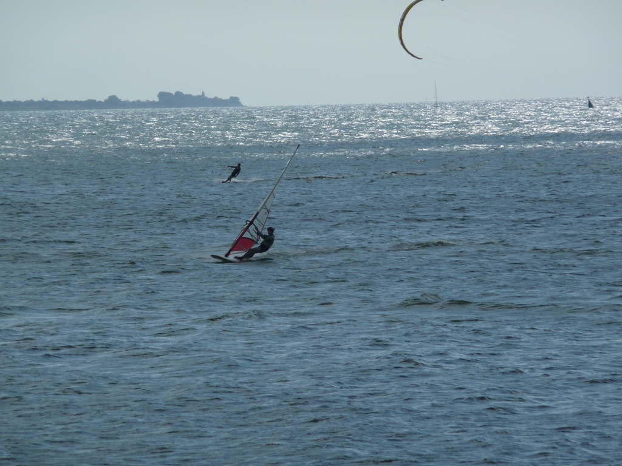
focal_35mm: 280
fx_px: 5031
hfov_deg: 7.1
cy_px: 233
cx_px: 311
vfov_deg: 5.3
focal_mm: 47
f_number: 11
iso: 100
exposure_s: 1/320
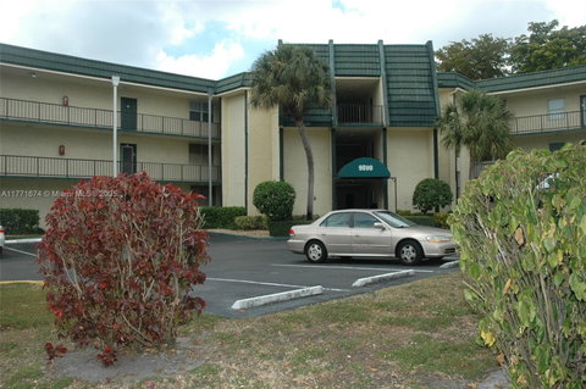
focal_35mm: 33
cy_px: 194
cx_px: 293
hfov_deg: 57.3
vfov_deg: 39.9
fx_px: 537
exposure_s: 1/320
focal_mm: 22
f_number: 9
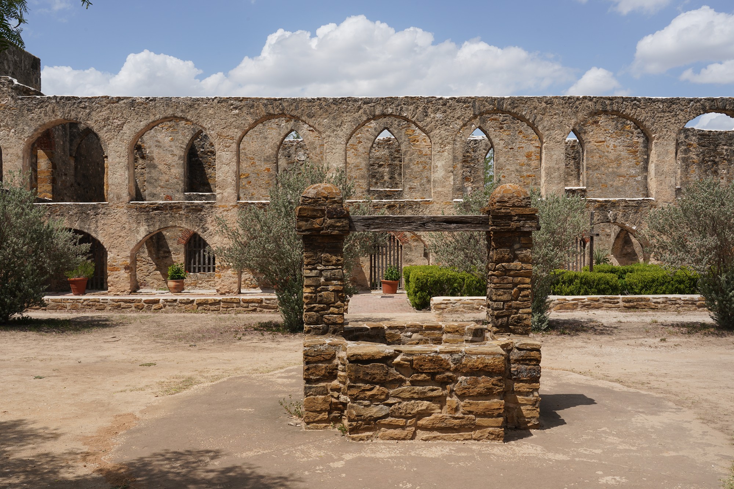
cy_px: 244
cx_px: 367
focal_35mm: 36
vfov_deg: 36.9
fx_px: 734
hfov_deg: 53.1
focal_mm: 36
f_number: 18
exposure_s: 1/100
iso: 100
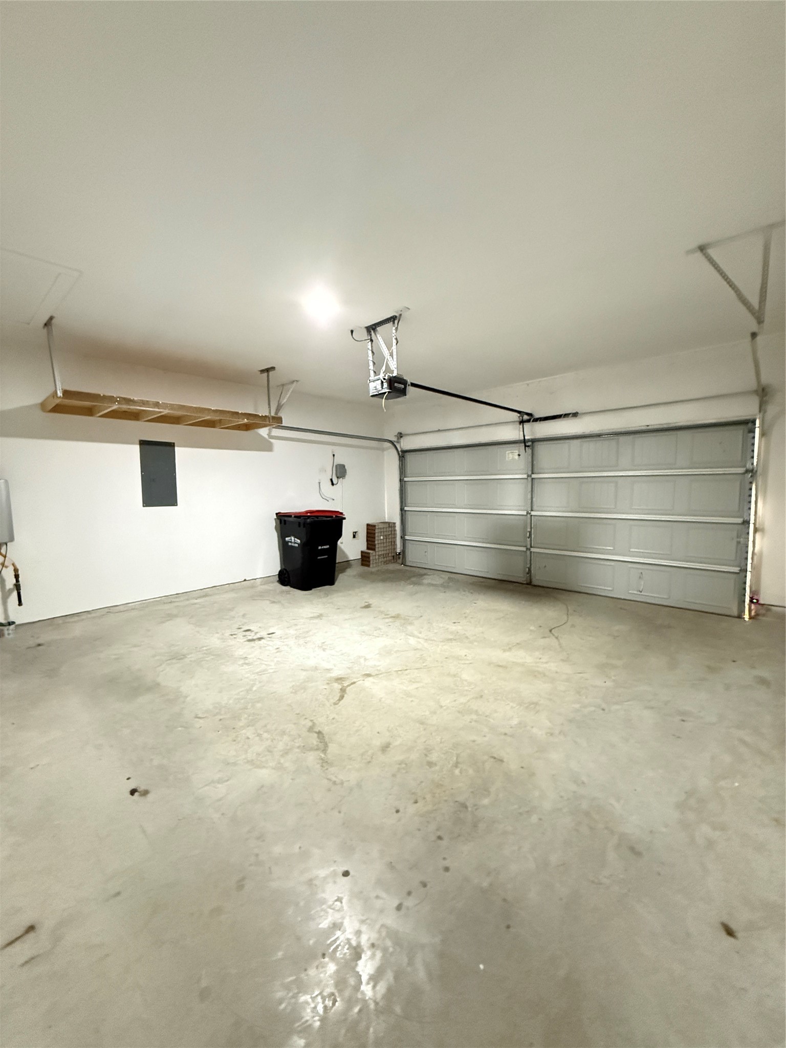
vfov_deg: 102.1
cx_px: 393
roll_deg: +0.7
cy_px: 524
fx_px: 424
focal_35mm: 14
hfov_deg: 85.7
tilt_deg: -4.7
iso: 1600
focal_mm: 2.22
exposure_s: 1/48
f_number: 2.2
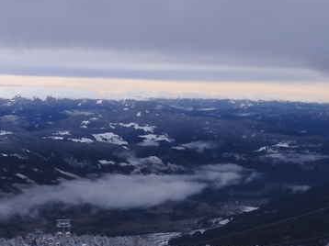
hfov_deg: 21.1
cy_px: 285
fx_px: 883
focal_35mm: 93
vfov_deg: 15.4
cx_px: 187
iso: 100
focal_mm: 6.2
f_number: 4
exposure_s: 1/160
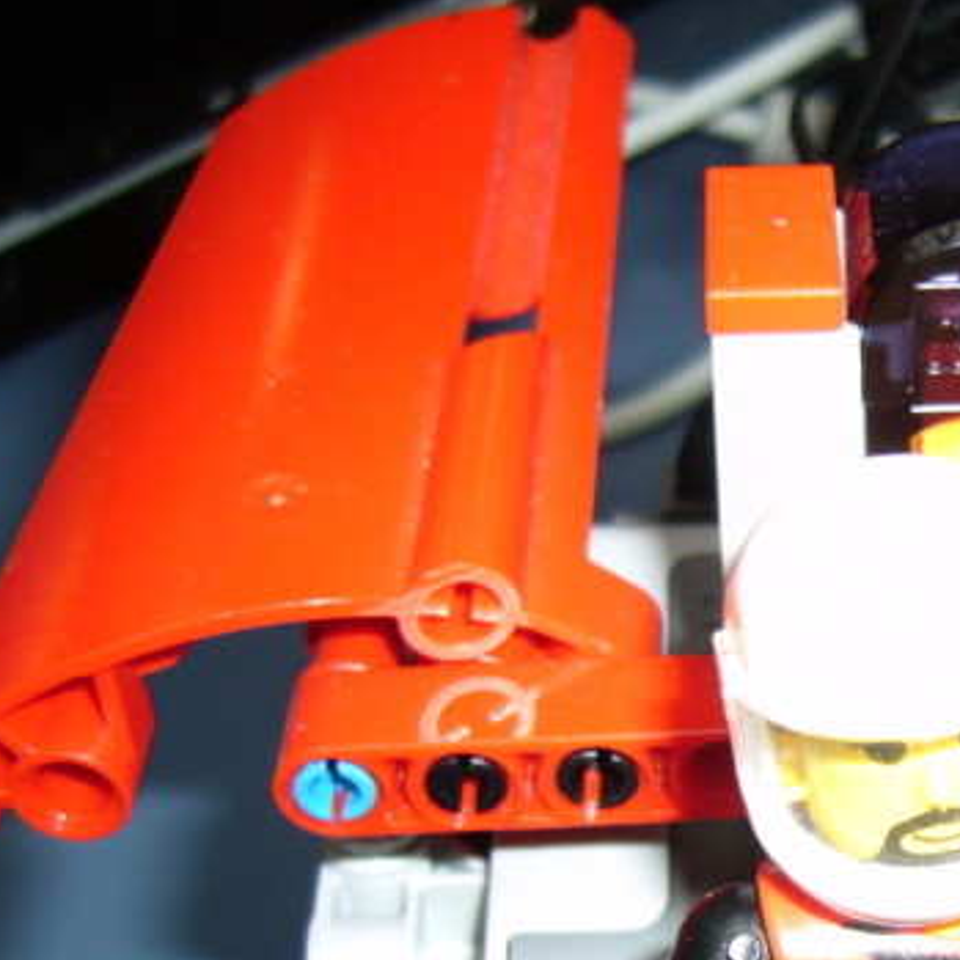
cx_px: 1012
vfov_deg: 24.2
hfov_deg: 23.1
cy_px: 666
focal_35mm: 71
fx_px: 2228
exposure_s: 1/30
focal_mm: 5.8
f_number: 2.8
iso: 100
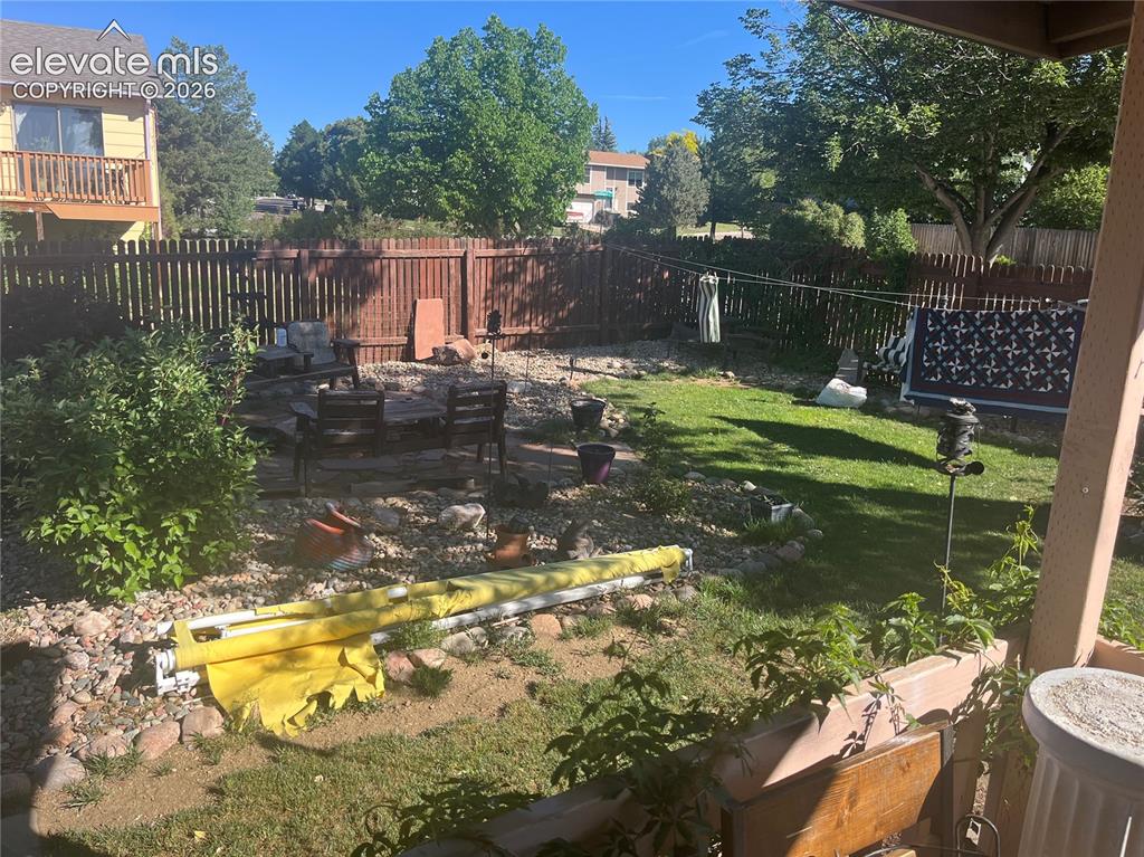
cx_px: 572
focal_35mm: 26
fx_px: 859
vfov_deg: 53.0
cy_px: 428
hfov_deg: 67.3
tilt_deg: -13.5
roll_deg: -1.7
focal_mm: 5.1
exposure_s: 1/1252
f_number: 1.6
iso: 50
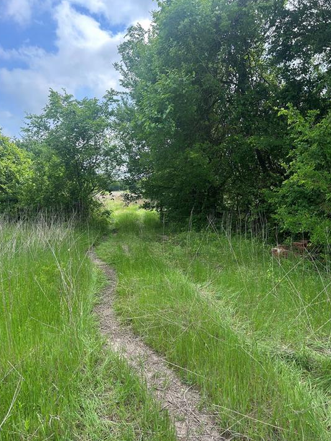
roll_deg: +0.6
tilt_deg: -6.8
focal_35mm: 28
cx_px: 159
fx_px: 357
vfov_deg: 63.4
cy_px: 233
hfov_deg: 49.7
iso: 50
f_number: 1.5
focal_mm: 5.7
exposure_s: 1/1058
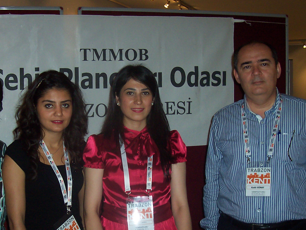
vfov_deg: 26.3
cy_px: 164
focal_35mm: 55
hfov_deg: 34.8
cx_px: 123
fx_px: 486
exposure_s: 1/60
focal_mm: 5.6
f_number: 2.8
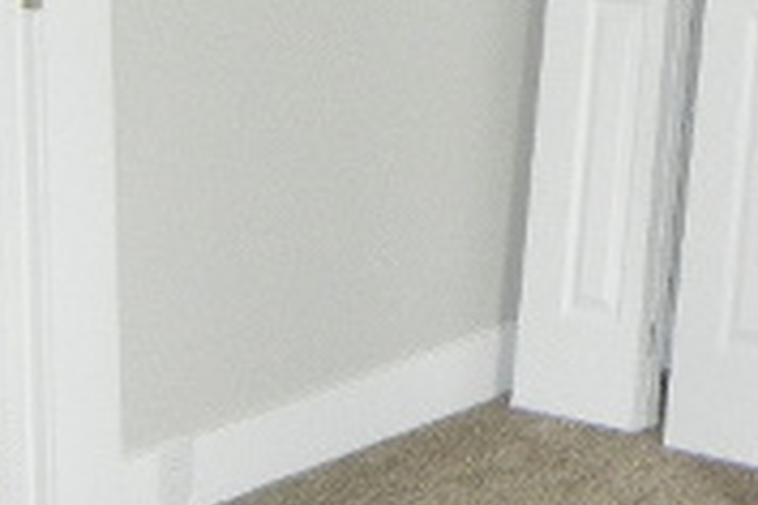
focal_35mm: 113
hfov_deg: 16.9
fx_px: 2379
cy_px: -214
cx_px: 1019
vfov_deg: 11.7
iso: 451
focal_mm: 5.4
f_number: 3.5
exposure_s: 1/30
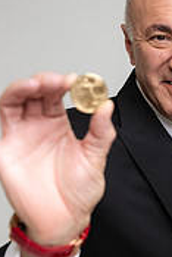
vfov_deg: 22.2
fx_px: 644
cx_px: 179
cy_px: 217
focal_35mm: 90
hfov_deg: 14.9
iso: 400
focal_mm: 35
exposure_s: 1/125
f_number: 4
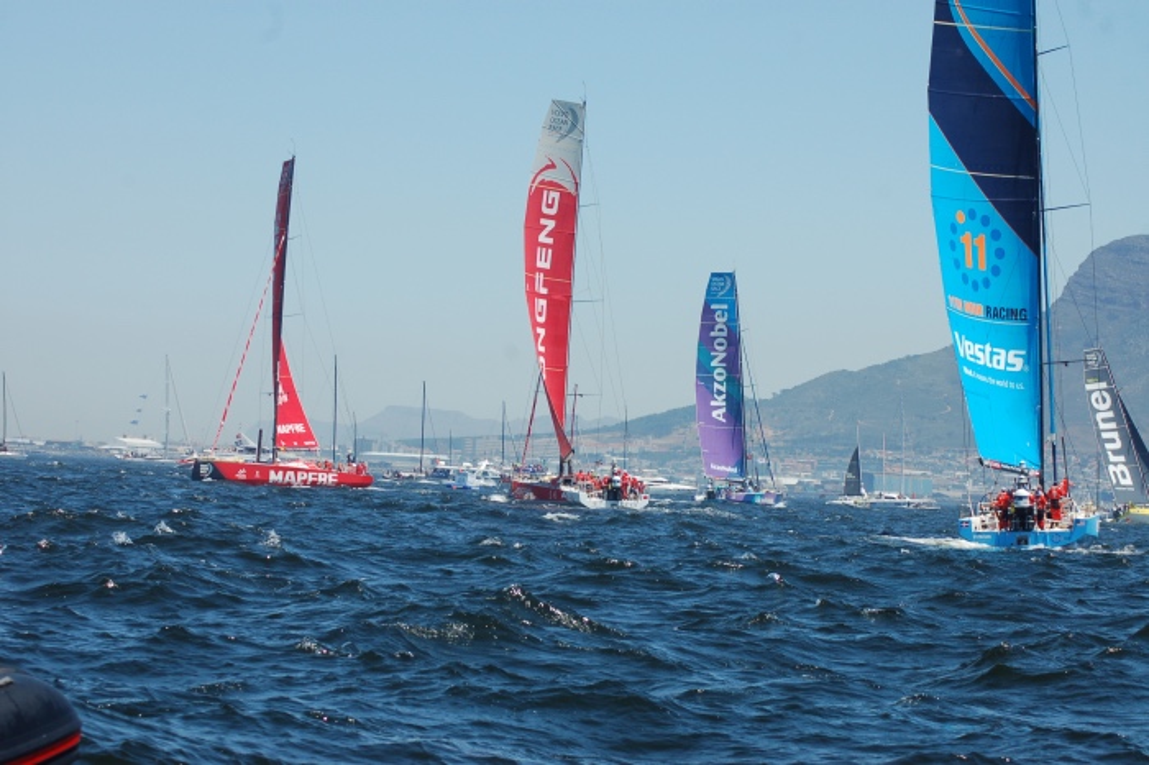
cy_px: 382
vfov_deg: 13.0
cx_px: 574
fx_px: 3350
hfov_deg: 19.5
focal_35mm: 105
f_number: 6.3
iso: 200
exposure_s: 1/640
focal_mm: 70
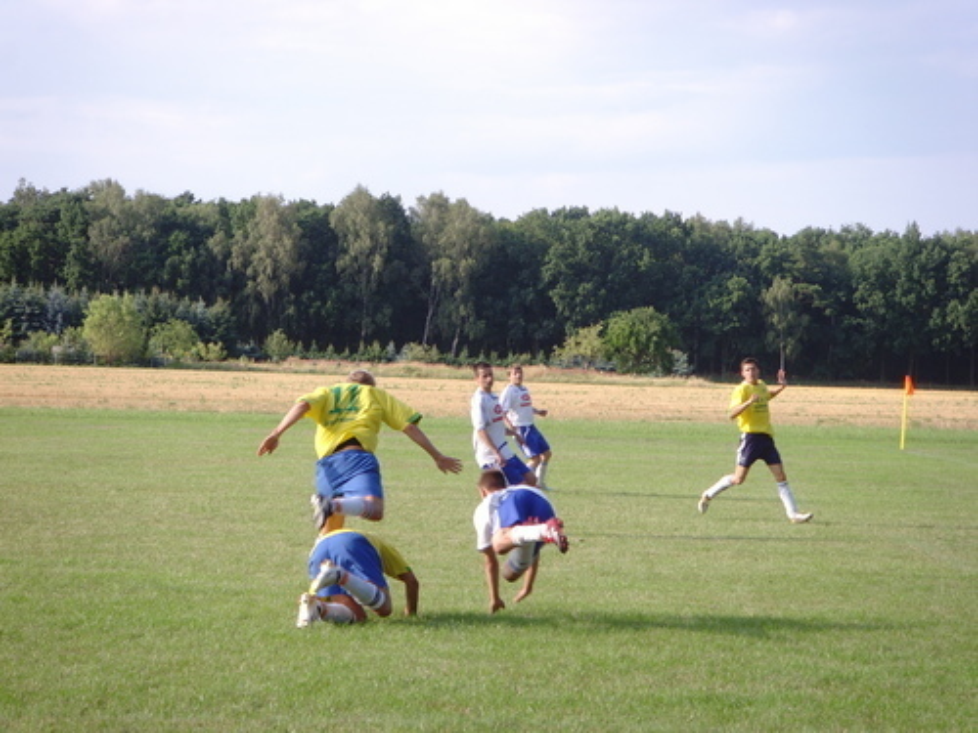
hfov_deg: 16.8
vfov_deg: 12.7
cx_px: 489
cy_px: 366
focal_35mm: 117
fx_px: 3306
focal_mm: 19.8
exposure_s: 1/180
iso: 80
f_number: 4.5
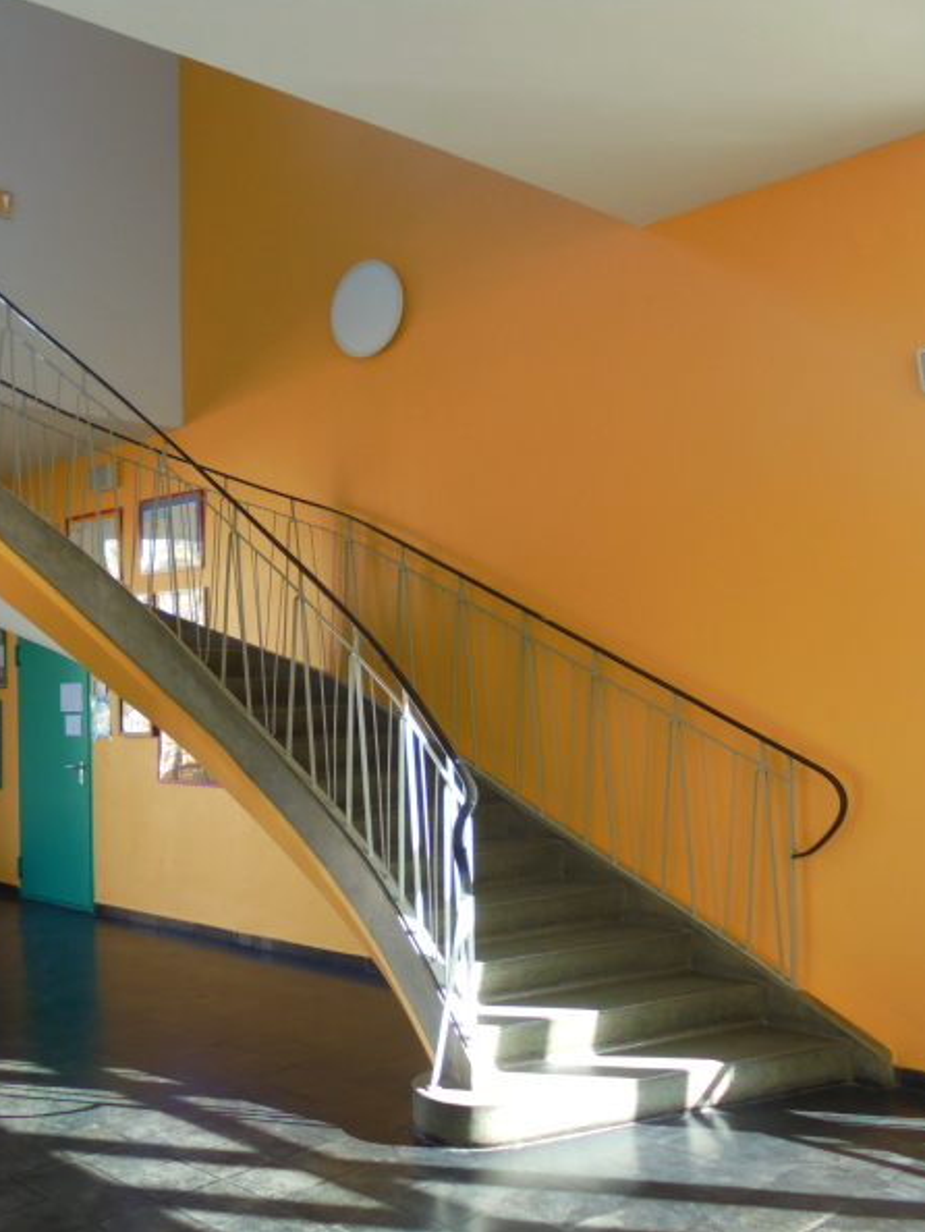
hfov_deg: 39.9
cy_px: 614
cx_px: 259
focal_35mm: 35
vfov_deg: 52.6
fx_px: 1246
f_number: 3.5
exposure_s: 1/50
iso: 100
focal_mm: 4.6
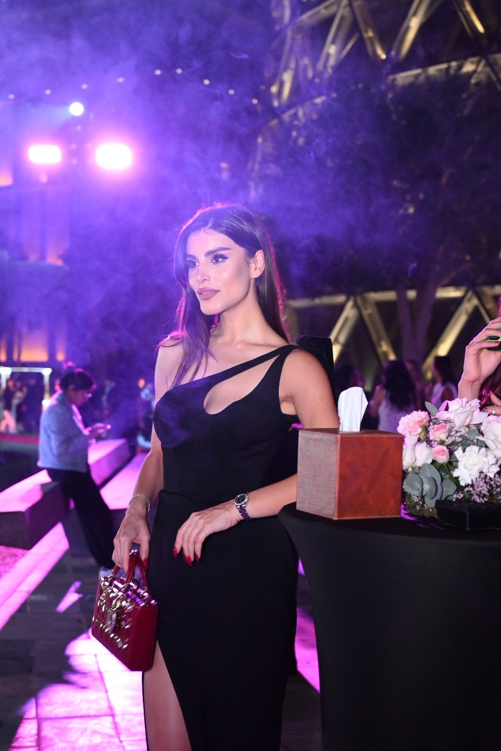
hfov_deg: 28.6
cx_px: 250
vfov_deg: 41.9
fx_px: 981
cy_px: 376
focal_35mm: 47
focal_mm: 47
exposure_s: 1/60
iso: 1600
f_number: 4
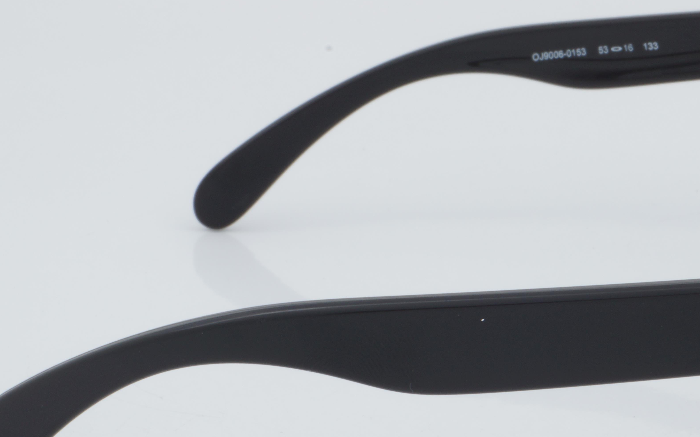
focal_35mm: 145
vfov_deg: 9.0
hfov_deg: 14.3
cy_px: 298
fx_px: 2766
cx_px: 573
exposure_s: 1/3
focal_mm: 50
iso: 100
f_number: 32
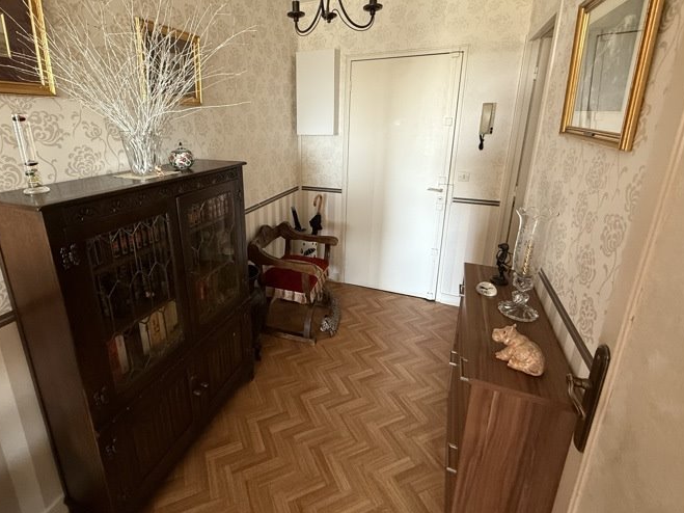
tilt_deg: -15.6
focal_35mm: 17
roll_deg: -0.1
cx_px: 300
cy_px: 211
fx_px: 336
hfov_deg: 90.6
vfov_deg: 74.1
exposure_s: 1/60
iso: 400
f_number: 2.2
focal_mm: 2.22
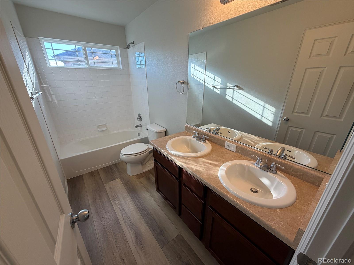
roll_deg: +0.1
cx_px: 177
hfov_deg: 102.1
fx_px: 143
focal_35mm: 14
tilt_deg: -21.3
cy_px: 132
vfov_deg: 85.7
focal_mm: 2.22
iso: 100
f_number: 2.2
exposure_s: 1/120
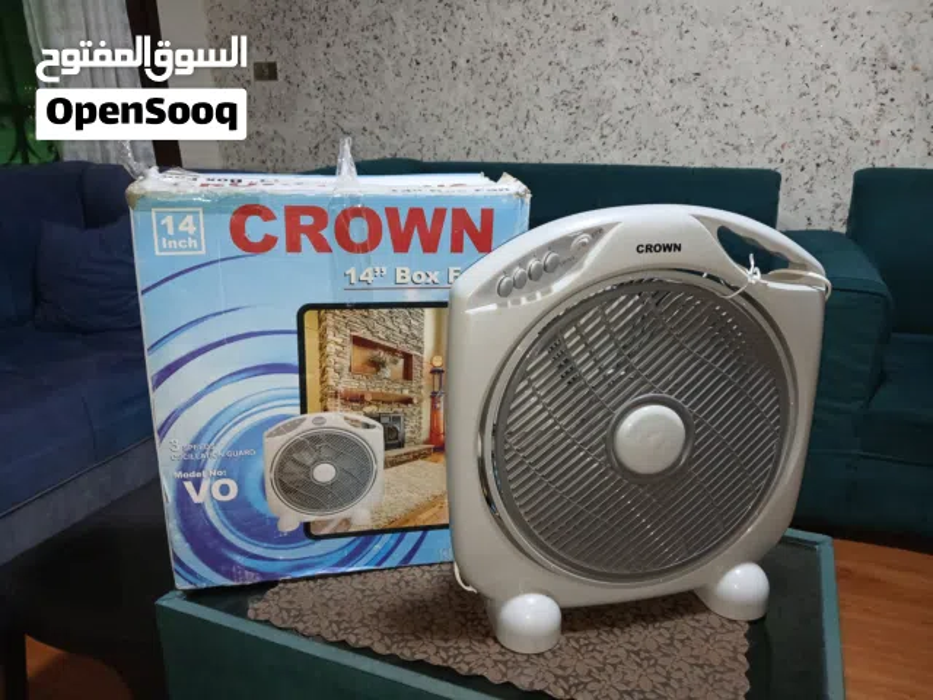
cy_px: 350
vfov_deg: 51.4
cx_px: 466
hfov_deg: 65.3
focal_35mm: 27
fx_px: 728
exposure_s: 1/50
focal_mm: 3.98
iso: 250
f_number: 1.8
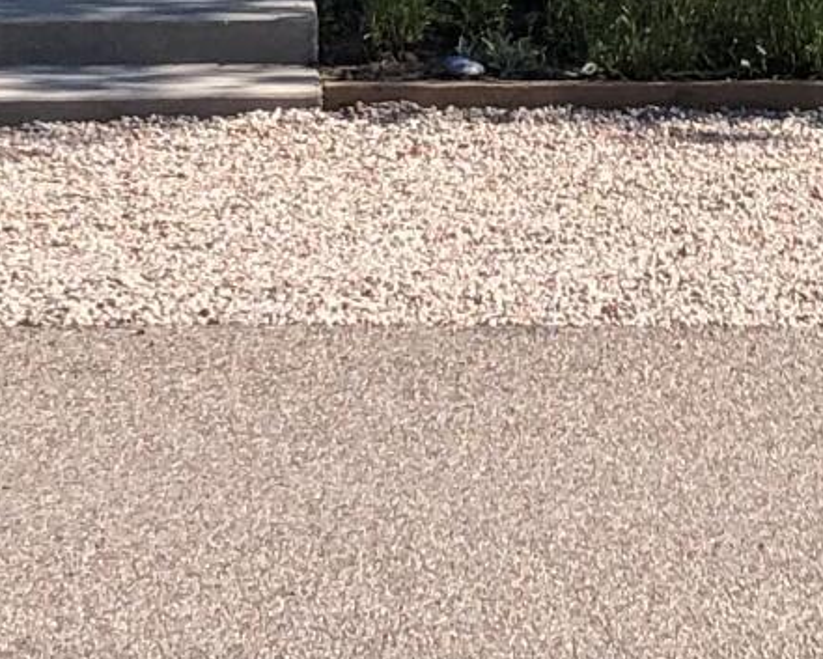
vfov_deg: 8.0
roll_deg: +0.9
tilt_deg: +3.1
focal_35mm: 186
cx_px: 730
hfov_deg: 10.3
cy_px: -517
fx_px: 4532
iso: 20
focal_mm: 3.99
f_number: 1.8
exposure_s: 1/1091
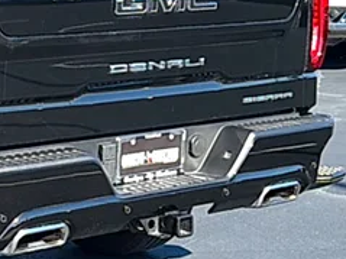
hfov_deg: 20.5
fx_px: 879
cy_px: 63
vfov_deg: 16.7
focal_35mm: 88
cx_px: -96
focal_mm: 6.76
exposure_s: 1/2000
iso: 80
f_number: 1.78
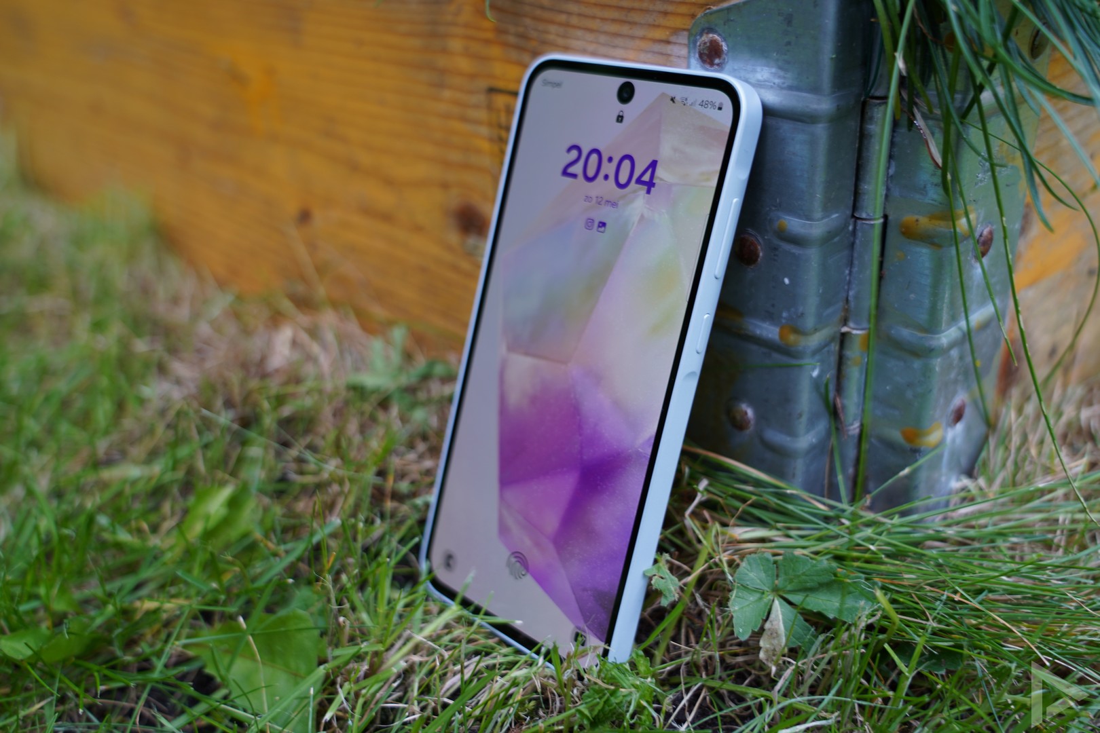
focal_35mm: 35
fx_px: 1069
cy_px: 366
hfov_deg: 54.4
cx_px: 550
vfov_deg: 37.9
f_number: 4
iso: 200
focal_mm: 35
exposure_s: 1/40
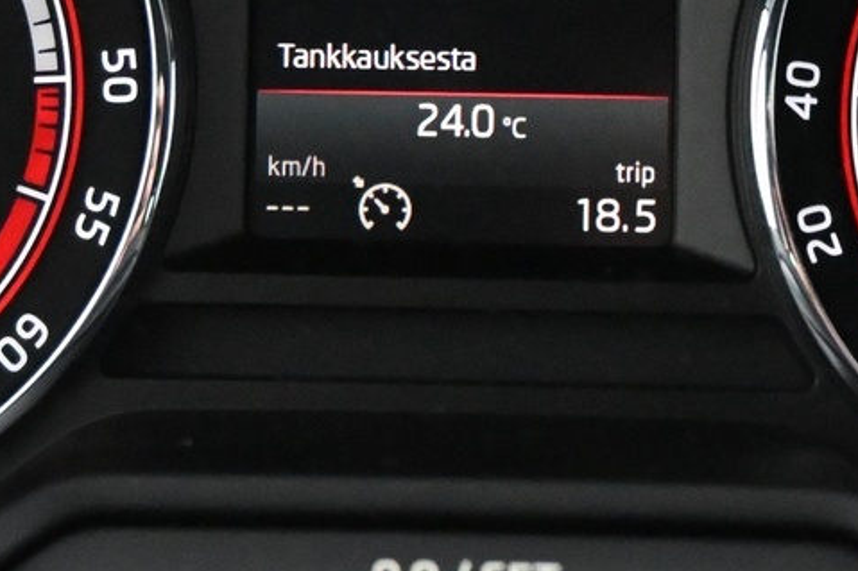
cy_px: 93
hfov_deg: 17.5
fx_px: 2780
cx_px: 414
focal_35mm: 117
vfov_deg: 11.7
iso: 9000
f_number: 4.2
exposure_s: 1/40
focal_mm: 23
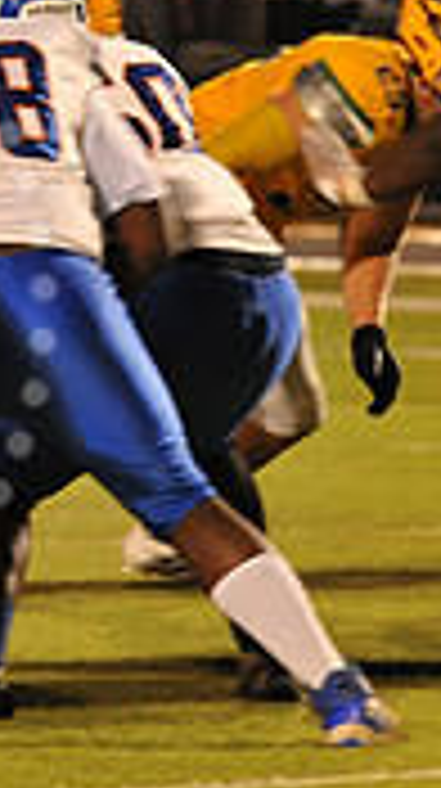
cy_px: 297
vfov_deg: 3.1
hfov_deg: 1.7
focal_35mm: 694
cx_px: -374
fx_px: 14476
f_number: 5.6
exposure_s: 1/160
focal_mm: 200
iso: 3200
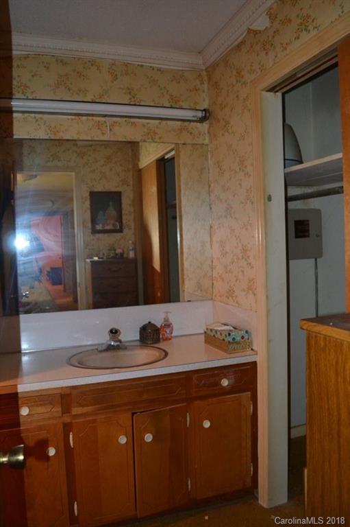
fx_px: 394
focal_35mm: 27
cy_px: 264
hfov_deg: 47.9
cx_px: 175
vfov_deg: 67.4
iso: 1800
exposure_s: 1/60
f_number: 3.5
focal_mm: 18
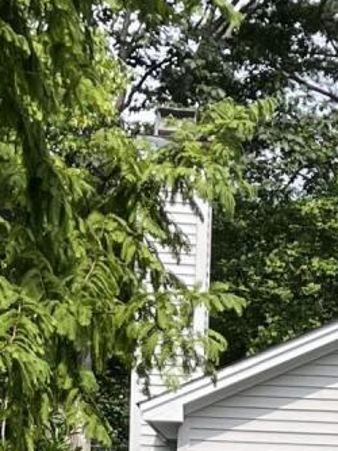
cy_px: 653
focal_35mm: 156
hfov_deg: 8.7
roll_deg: -1.3
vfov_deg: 12.1
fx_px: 2030
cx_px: 794
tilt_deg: -2.4
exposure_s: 1/1890
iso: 50
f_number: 1.6
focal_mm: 5.1
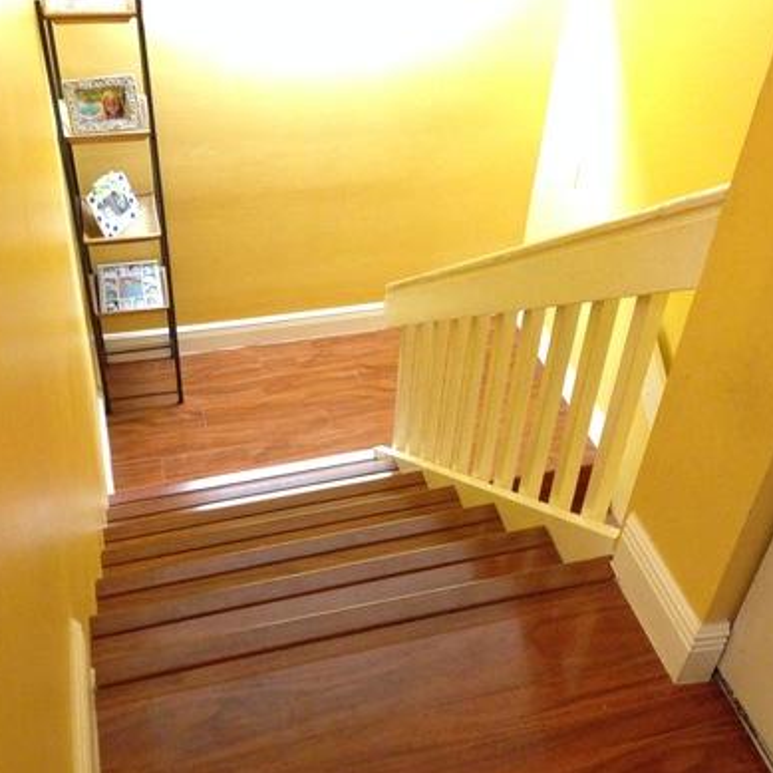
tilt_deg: -34.9
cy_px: 337
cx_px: 384
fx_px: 1011
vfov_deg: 41.8
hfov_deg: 41.9
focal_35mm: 40
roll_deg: -4.0
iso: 500
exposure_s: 1/15
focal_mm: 4.12
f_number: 2.4
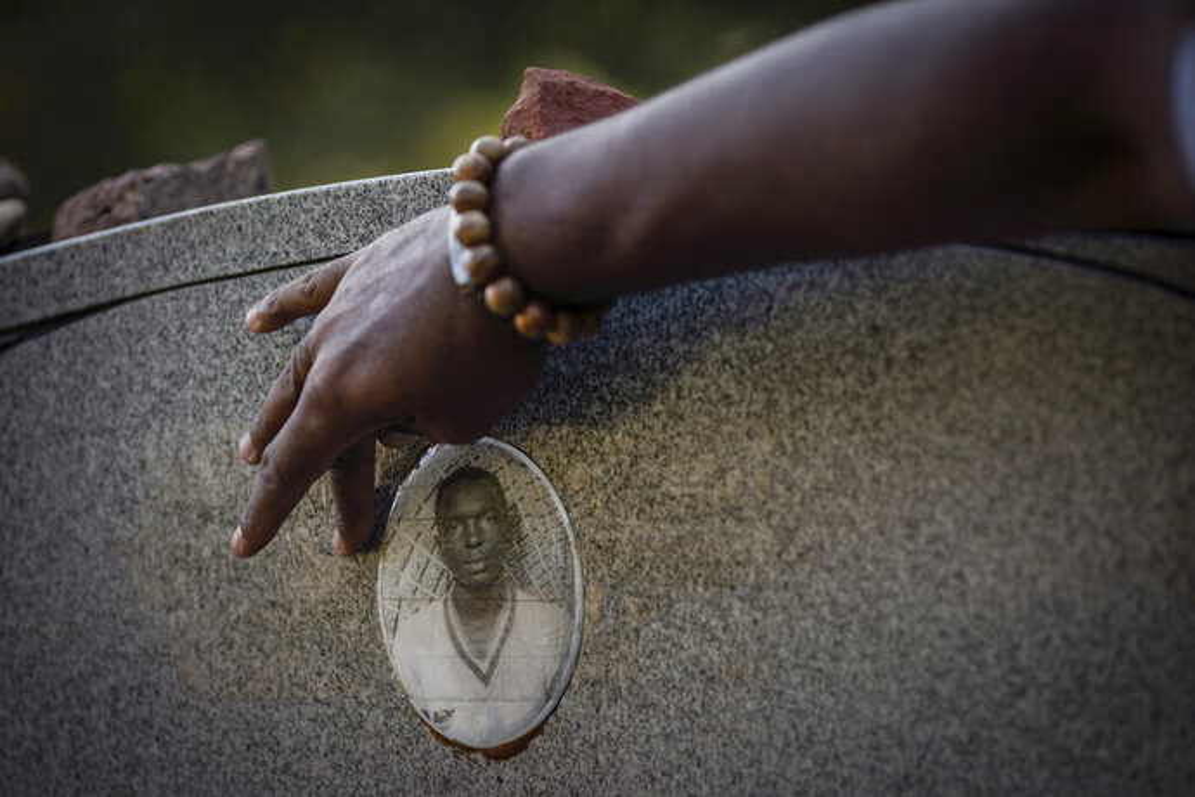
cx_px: 598
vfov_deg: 10.2
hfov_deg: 15.2
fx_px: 4481
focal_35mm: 135
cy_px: 398
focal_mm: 135
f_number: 2.8
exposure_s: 1/640
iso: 320
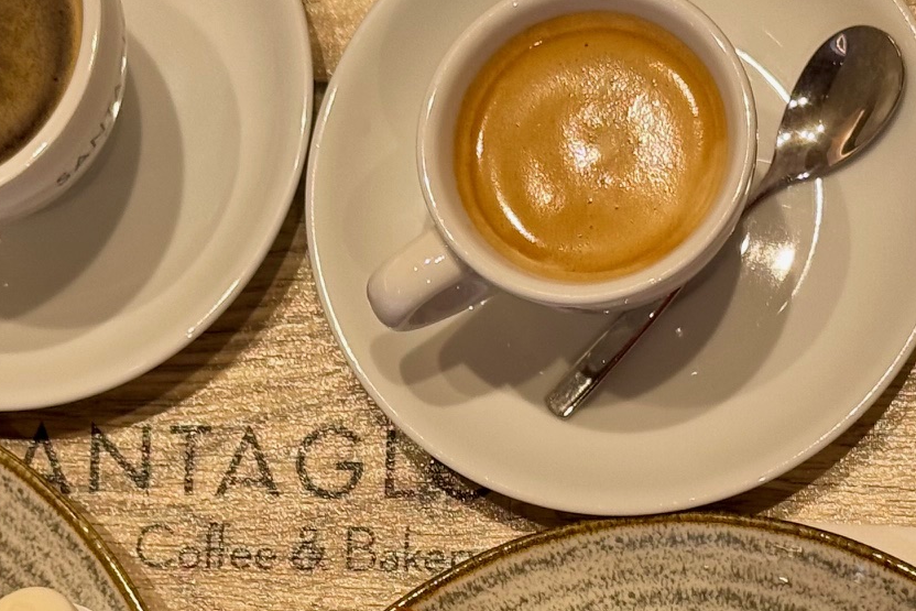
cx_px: 389
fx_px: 3079
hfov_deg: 16.9
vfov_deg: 11.2
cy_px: 617
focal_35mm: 121
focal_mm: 6.76
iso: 64
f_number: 1.78
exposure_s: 1/50
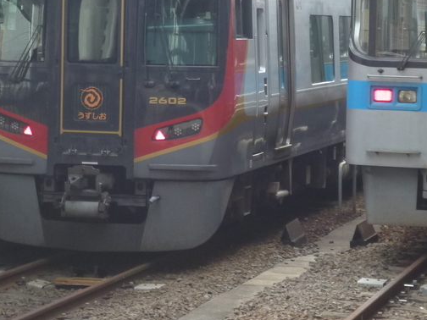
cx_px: 302
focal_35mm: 150
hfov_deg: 13.1
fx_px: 1850
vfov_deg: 9.9
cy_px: 102
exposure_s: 1/80
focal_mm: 11.2
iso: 160
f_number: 4.7
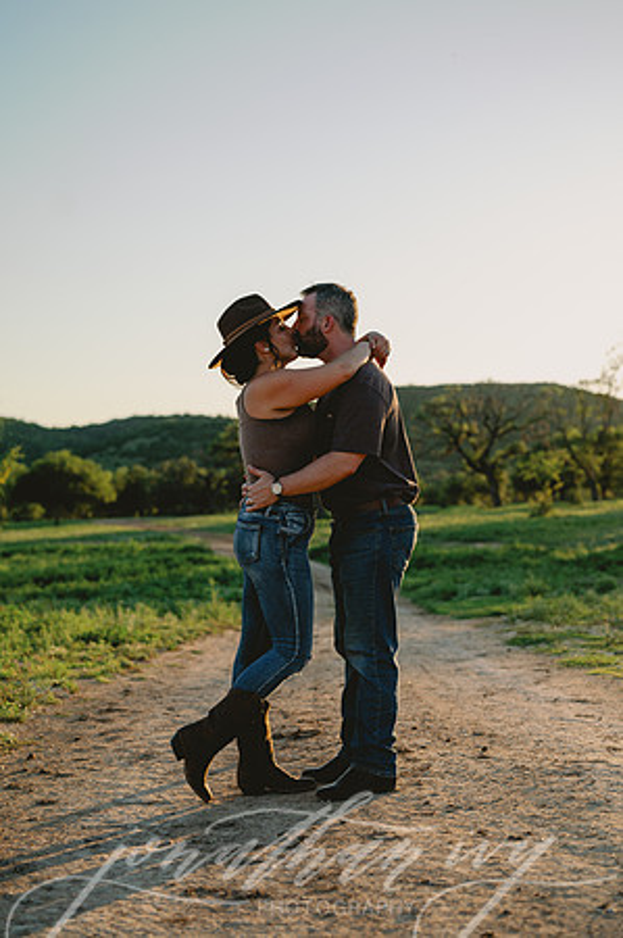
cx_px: 312
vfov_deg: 39.6
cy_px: 469
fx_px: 1301
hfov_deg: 26.9
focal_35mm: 50
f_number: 2.8
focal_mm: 50
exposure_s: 1/1000
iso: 80
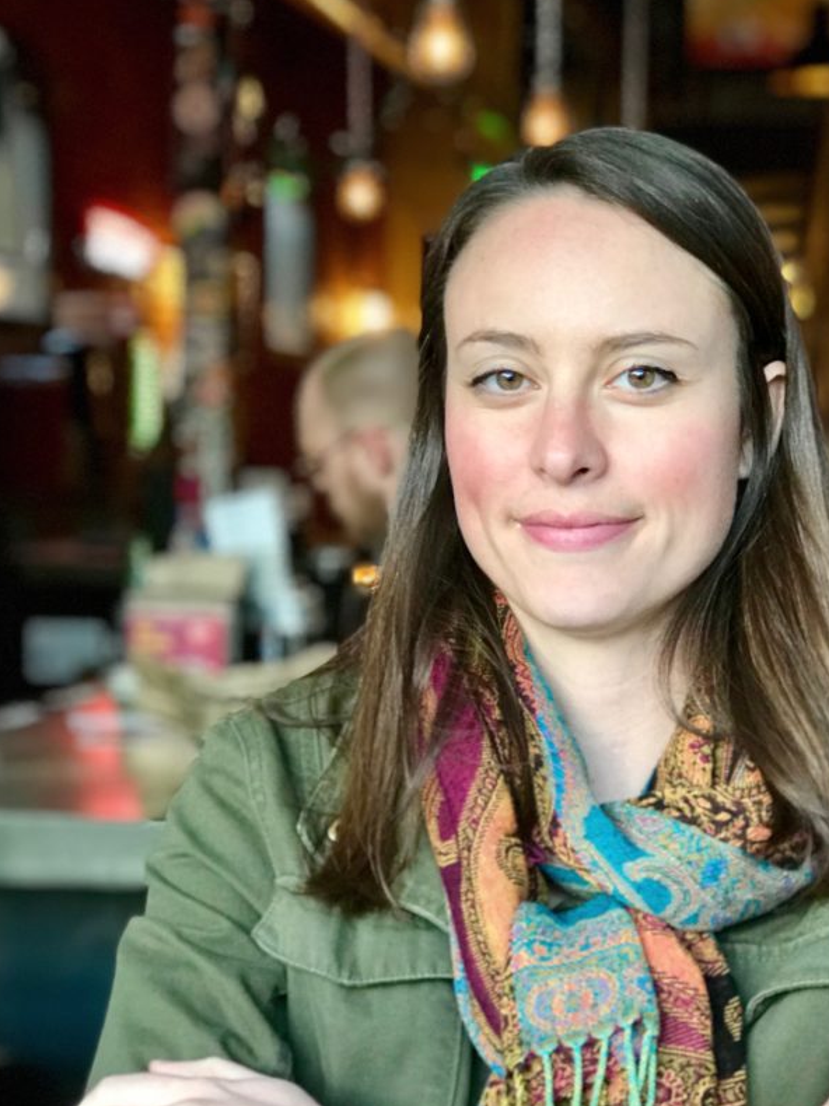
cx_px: 553
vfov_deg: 25.3
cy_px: 639
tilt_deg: -5.9
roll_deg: -0.2
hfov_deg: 19.1
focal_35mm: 77
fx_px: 2460
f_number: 2.8
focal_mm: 6.6
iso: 200
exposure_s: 1/60
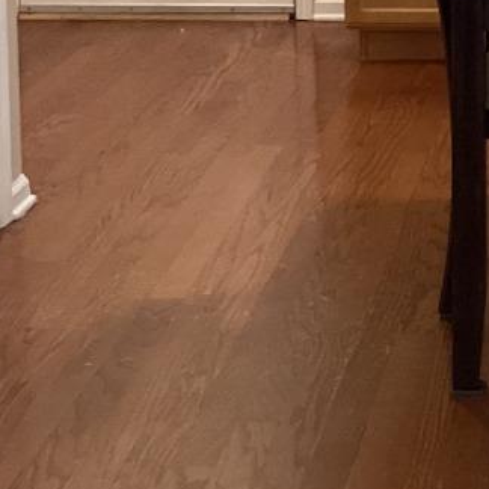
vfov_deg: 13.2
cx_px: 613
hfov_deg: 13.3
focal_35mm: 127
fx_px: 2030
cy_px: -161
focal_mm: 3.3
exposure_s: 1/50
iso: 250
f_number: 2.4
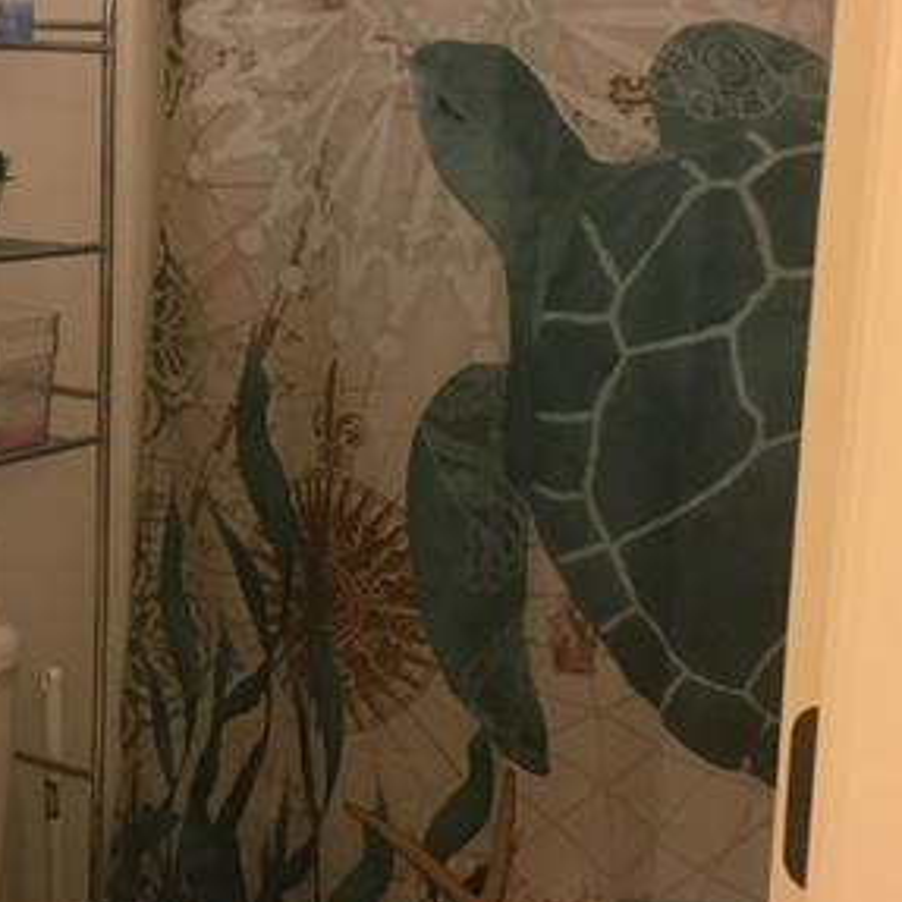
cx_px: 233
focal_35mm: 61
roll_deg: -0.9
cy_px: 396
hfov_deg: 27.8
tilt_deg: -9.6
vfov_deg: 28.1
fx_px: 1798
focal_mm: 3.3
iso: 100
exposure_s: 1/30
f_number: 2.4
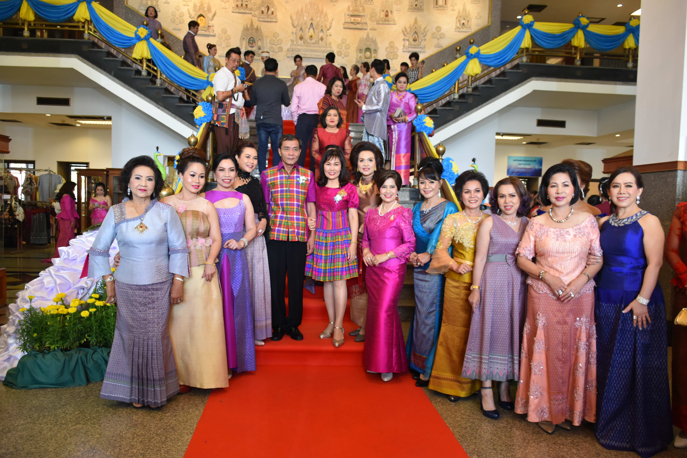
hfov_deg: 67.4
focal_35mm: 27
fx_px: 515
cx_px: 344
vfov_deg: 47.9
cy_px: 229
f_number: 3.5
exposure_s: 1/60
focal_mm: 18
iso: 800
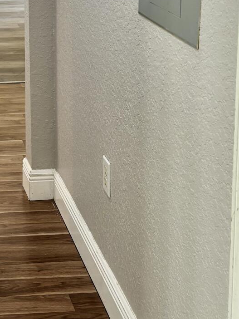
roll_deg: +1.1
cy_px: -18
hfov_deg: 18.5
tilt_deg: -9.7
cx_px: -73
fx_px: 681
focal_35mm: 74
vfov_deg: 24.8
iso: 125
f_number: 1.6
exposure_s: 1/60
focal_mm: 5.96
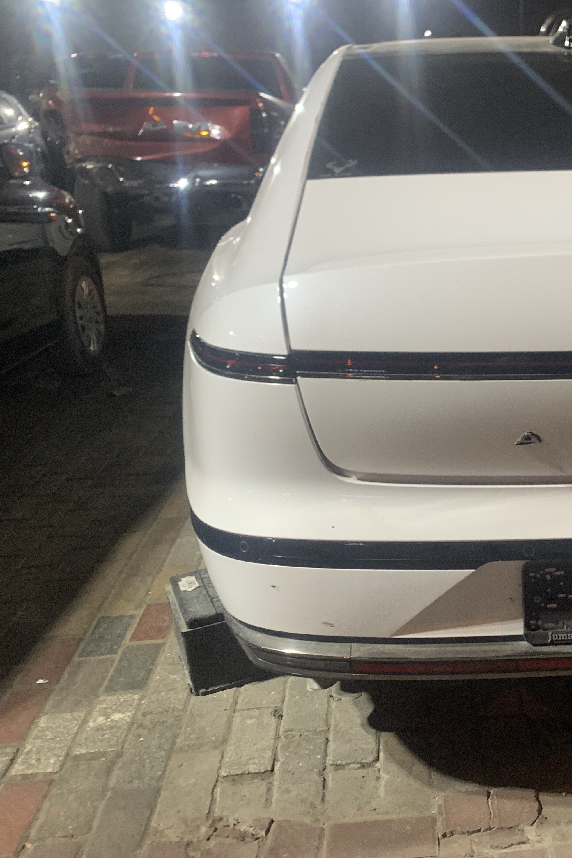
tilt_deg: -20.0
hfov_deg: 33.9
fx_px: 882
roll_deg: +0.9
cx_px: 523
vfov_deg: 51.9
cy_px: 440
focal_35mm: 37
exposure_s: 1/50
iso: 100
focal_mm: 4.25
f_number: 1.8
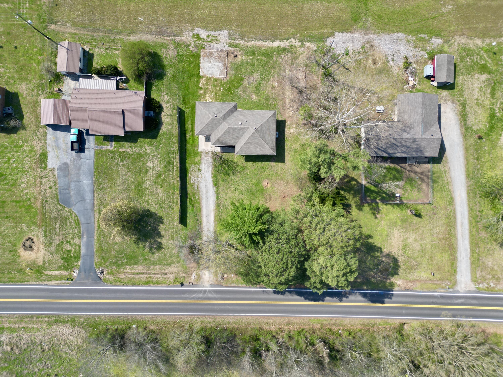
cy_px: 188
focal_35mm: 24
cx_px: 252
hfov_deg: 71.6
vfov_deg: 56.8
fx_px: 349
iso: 100
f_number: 1.7
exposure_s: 1/1250
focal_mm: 6.72
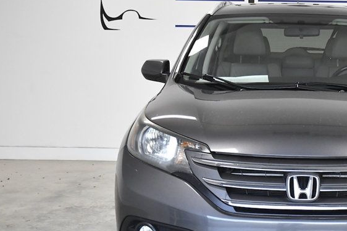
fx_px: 684
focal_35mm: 71
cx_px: 302
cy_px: 128
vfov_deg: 19.2
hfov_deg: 27.6
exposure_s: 1/1000
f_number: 3.8
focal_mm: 26
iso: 2500
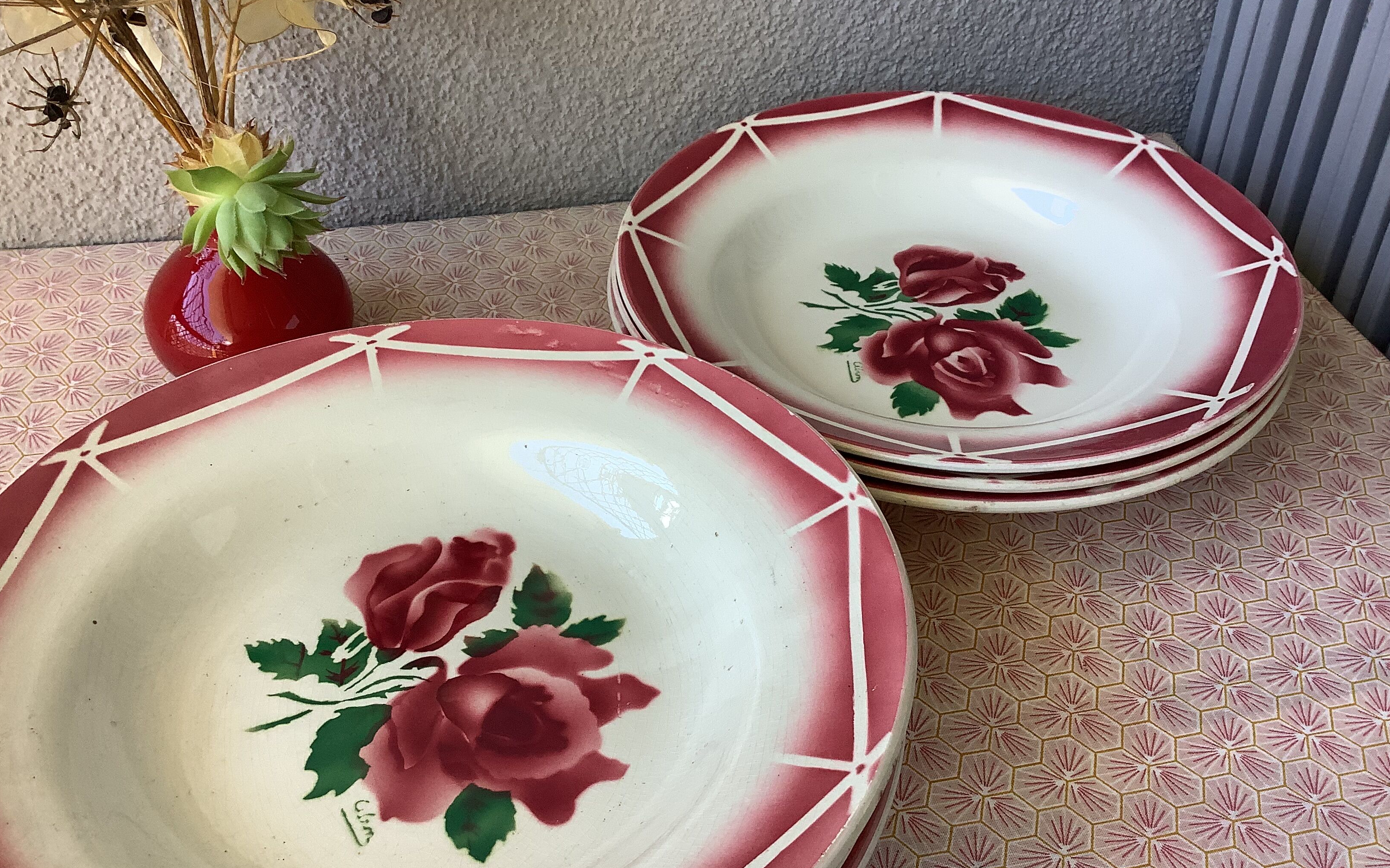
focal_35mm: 33
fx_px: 1250
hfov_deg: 58.1
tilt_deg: -38.5
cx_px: 694
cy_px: 450
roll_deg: +0.2
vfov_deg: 38.3
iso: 64
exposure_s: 1/120
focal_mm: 3.3
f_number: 2.4
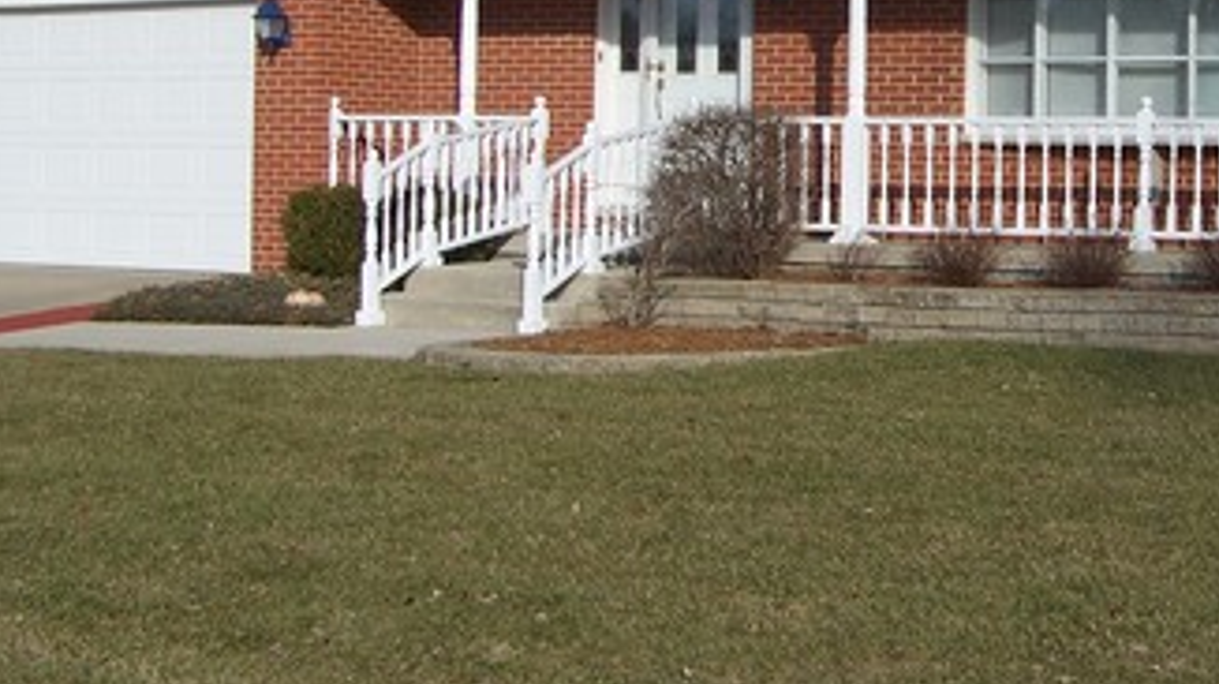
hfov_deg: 27.0
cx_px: 987
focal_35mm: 77
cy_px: 123
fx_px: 2488
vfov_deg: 15.5
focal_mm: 5.85
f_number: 4
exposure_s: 1/500
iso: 64
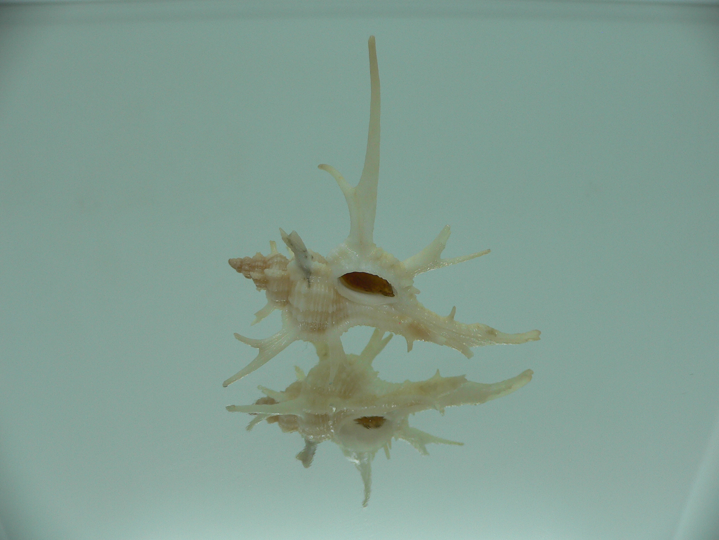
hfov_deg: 52.6
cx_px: 360
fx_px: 727
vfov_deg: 40.7
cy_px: 270
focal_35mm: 35
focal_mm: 4.6
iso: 80
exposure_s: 1/80
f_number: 2.8
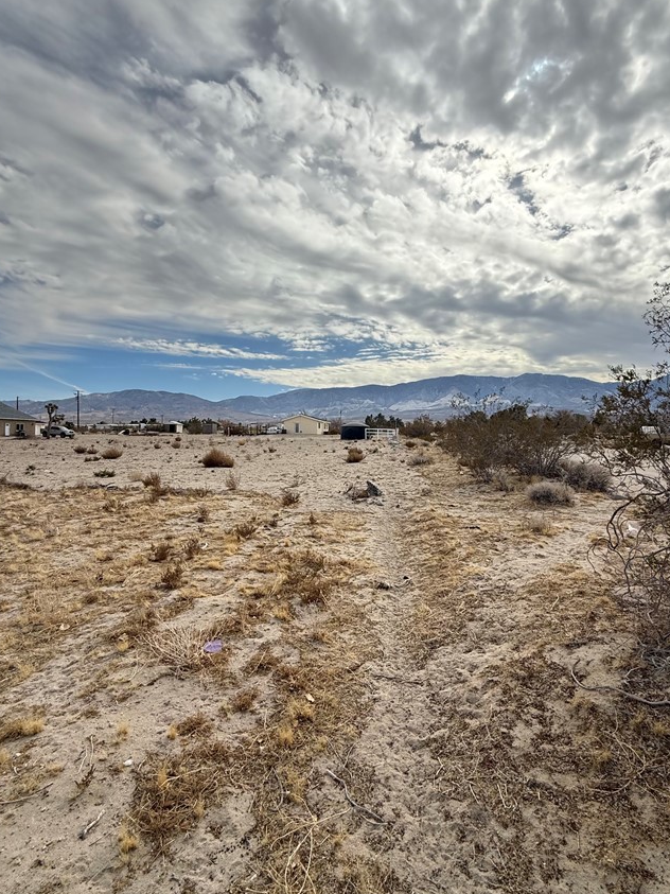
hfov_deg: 74.6
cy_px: 427
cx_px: 362
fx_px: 439
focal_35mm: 17
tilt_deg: +2.9
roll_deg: -1.1
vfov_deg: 91.0
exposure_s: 1/2165
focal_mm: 2.22
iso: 80
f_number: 2.2
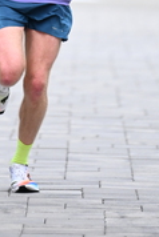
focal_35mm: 617
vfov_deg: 3.3
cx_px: 50
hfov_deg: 2.2
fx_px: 4079
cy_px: -103
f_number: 2.8
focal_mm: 200
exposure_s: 1/800
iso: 1600
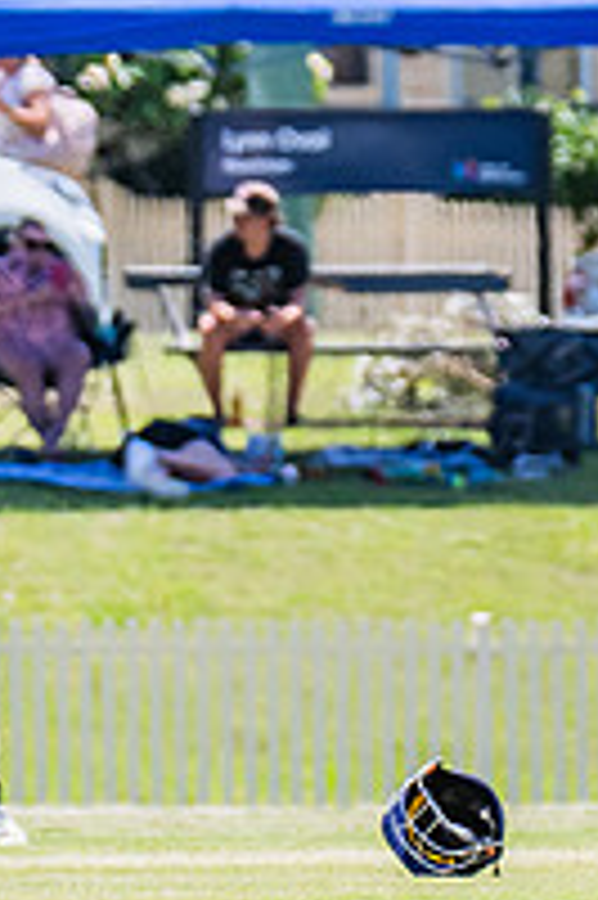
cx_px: -639
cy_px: 493
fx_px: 30024
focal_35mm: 1203
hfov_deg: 1.1
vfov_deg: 1.7
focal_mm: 360
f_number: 8
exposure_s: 1/2000
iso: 800
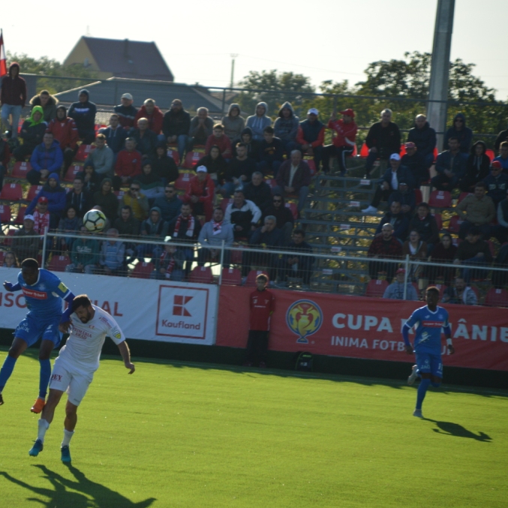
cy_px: 255
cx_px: 132
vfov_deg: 6.1
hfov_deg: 6.1
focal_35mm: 289
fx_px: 4798
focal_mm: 150
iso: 400
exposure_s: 1/640
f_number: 6
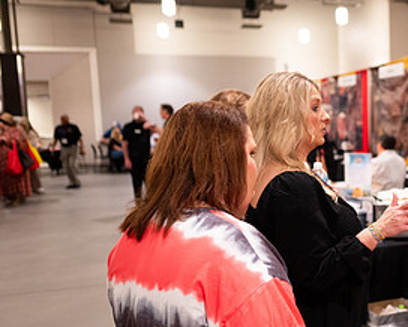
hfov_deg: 35.5
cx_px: 398
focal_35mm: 48
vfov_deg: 31.4
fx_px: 580
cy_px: 191
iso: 1250
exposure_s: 1/200
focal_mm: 24
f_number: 1.8
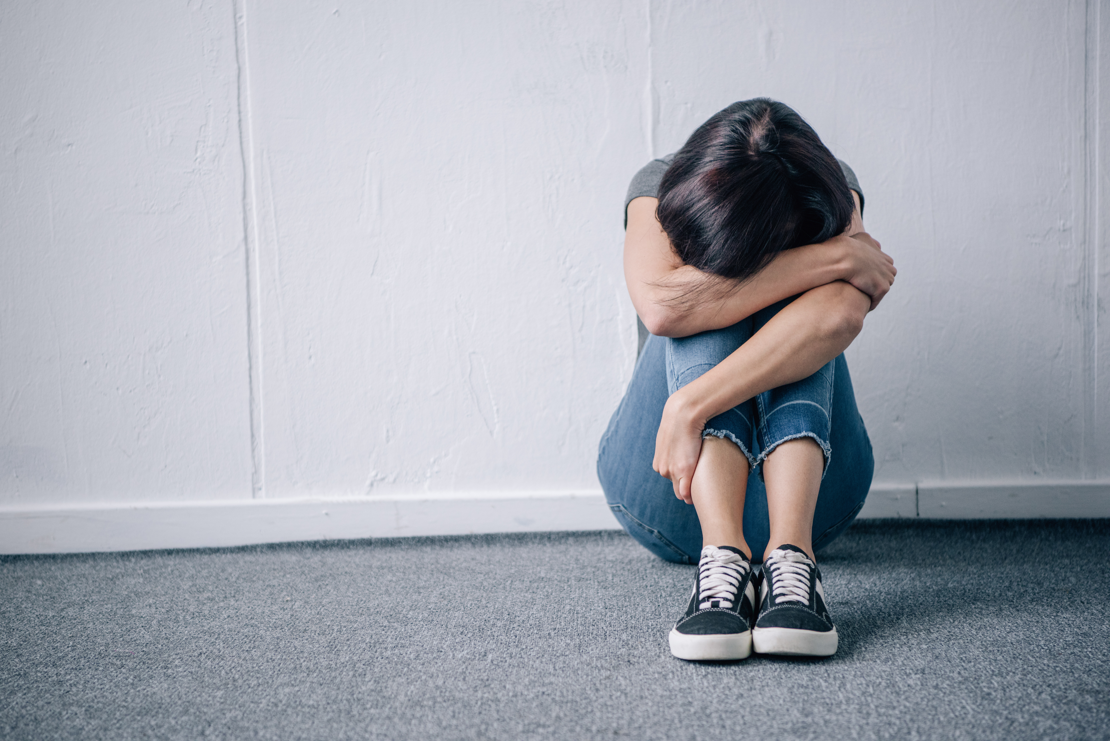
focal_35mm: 70
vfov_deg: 19.5
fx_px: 2159
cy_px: 370
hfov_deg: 28.8
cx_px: 555
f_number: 3.2
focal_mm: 70
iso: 400
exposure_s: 1/125
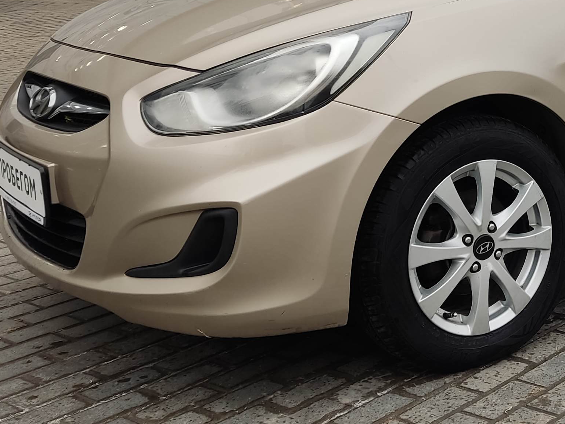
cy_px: 47
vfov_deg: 22.1
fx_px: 1061
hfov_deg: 28.5
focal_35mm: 65
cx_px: 526
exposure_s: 1/120
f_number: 1.79
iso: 88
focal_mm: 4.71
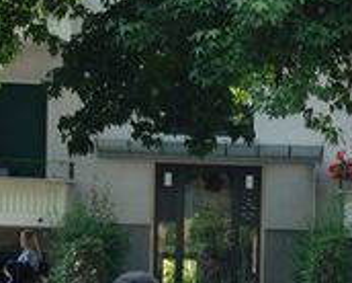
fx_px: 3334
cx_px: 317
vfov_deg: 4.8
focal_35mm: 320
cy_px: 399
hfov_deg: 6.0
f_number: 5
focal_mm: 65
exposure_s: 1/320
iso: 400
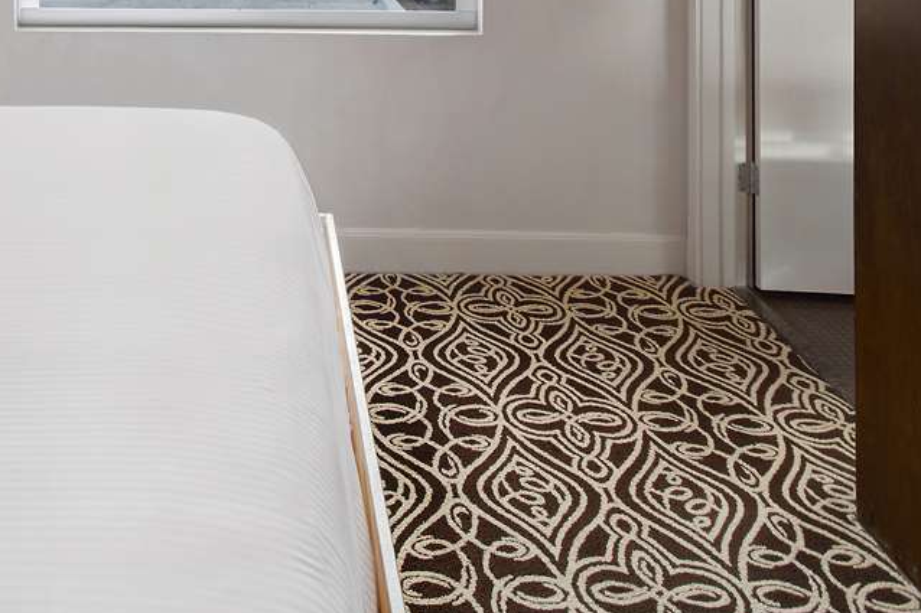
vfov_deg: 29.8
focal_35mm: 41
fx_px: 1038
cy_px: -55
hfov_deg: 44.7
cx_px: 146
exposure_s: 1/125
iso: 250
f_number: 7.1
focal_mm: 11.5
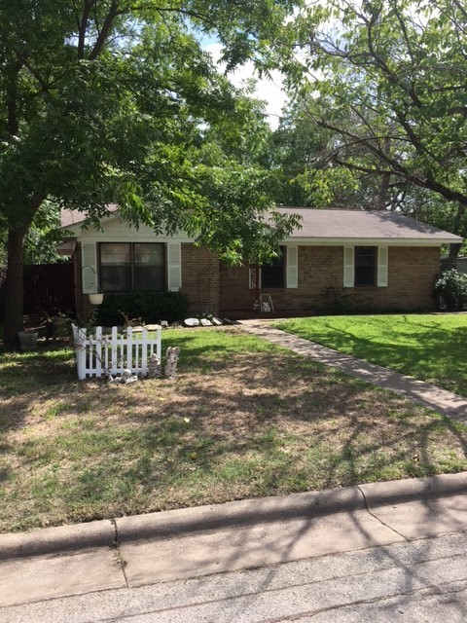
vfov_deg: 61.7
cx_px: 234
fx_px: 522
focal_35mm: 29
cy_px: 312
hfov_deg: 48.2
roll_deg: -0.1
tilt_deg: -6.4
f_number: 2.2
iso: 25
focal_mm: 4.15
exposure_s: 1/827
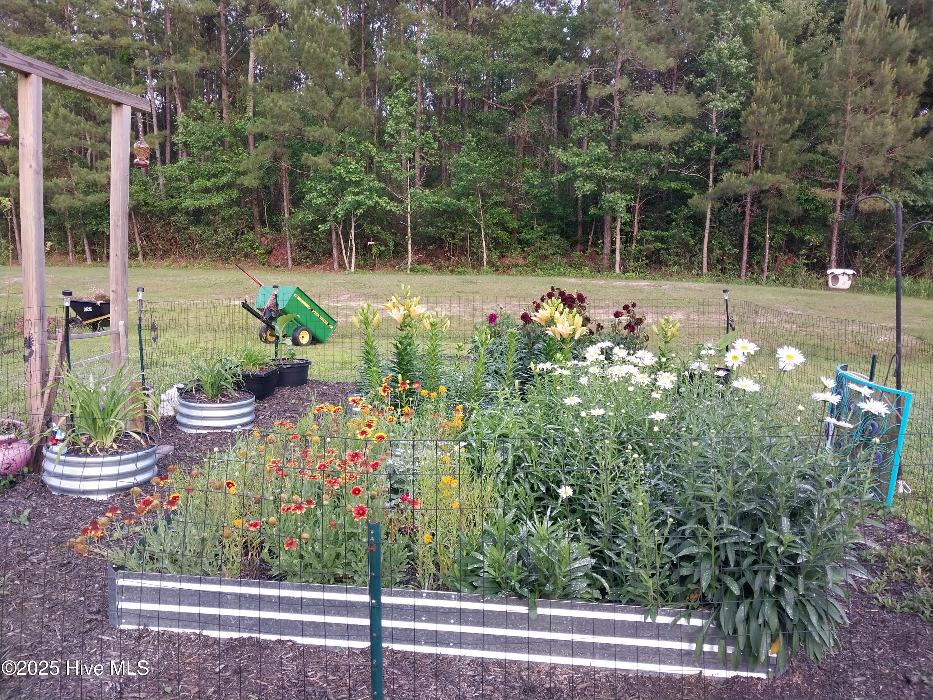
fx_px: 701
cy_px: 350
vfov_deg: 53.1
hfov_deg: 67.3
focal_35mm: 26
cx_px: 466
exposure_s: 1/120
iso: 32
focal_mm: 4
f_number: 1.8
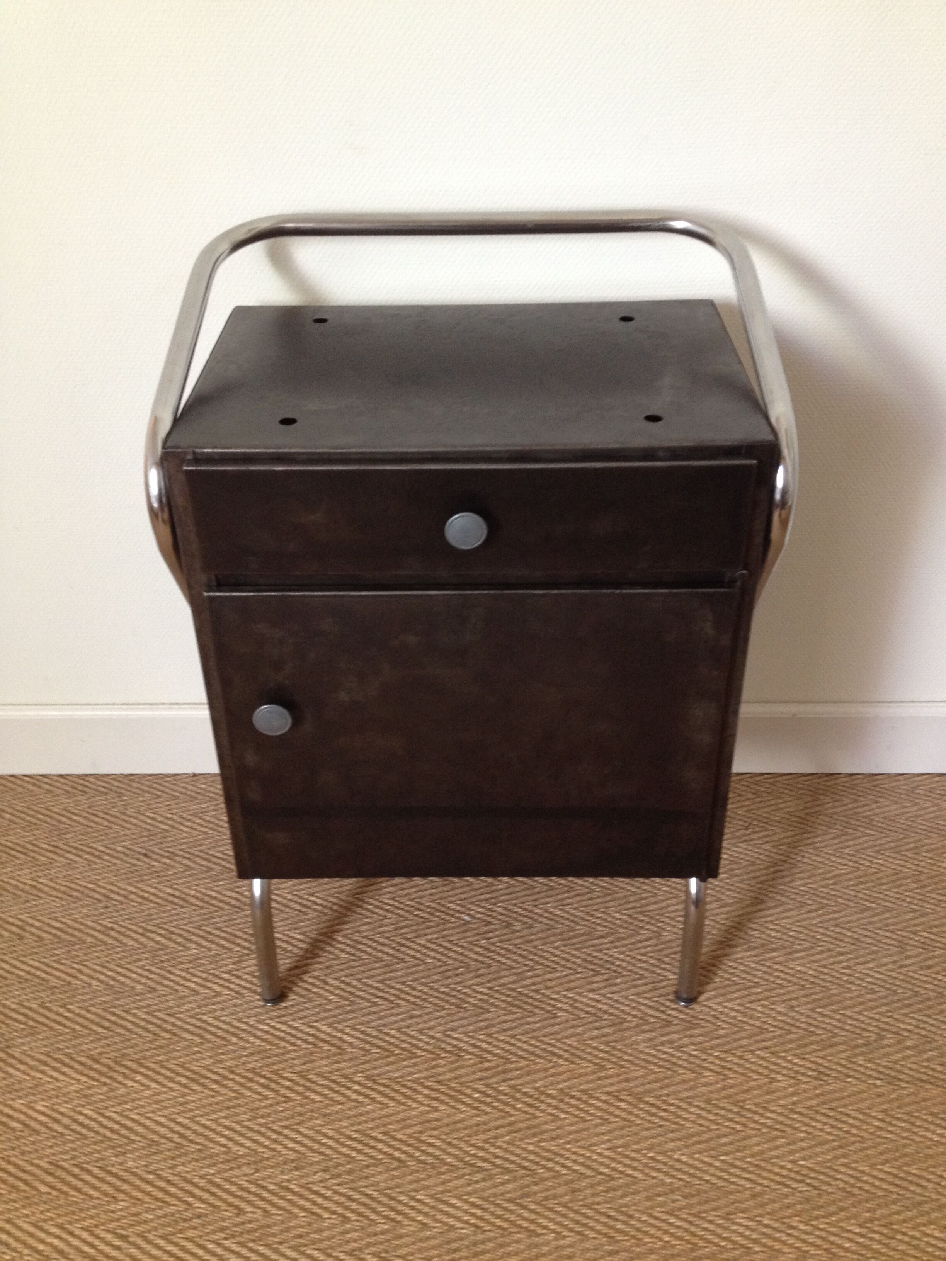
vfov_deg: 52.6
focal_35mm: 35
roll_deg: +0.3
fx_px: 1275
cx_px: 473
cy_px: 630
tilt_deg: -34.6
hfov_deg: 40.7
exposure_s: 1/20
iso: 125
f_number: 2.4
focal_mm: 4.28
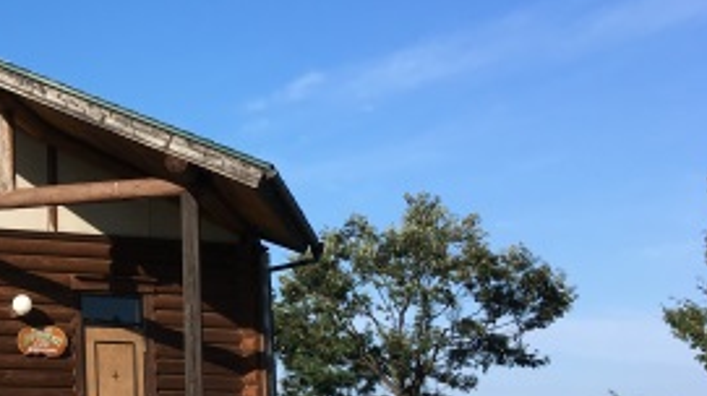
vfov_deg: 14.5
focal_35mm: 83
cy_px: 206
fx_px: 1555
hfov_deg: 23.1
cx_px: -180
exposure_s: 1/1603
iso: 25
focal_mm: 4.15
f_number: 2.2
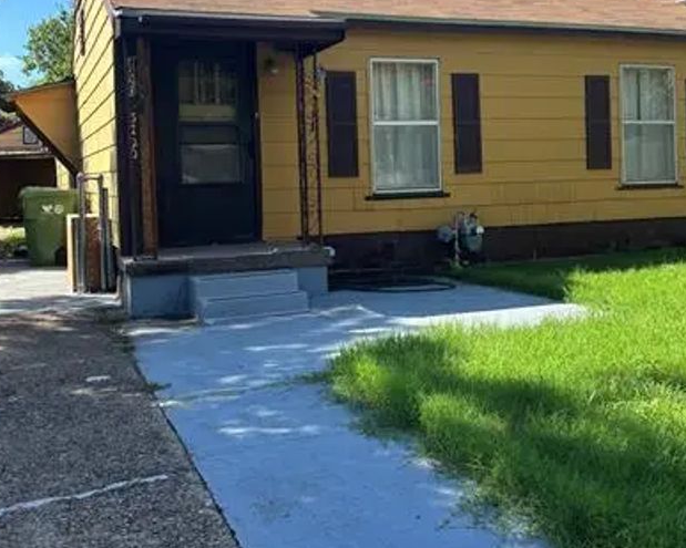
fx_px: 853
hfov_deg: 43.7
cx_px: 391
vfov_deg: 35.4
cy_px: 197
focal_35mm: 42
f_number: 1.6
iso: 50
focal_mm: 5.96
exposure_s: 1/1845
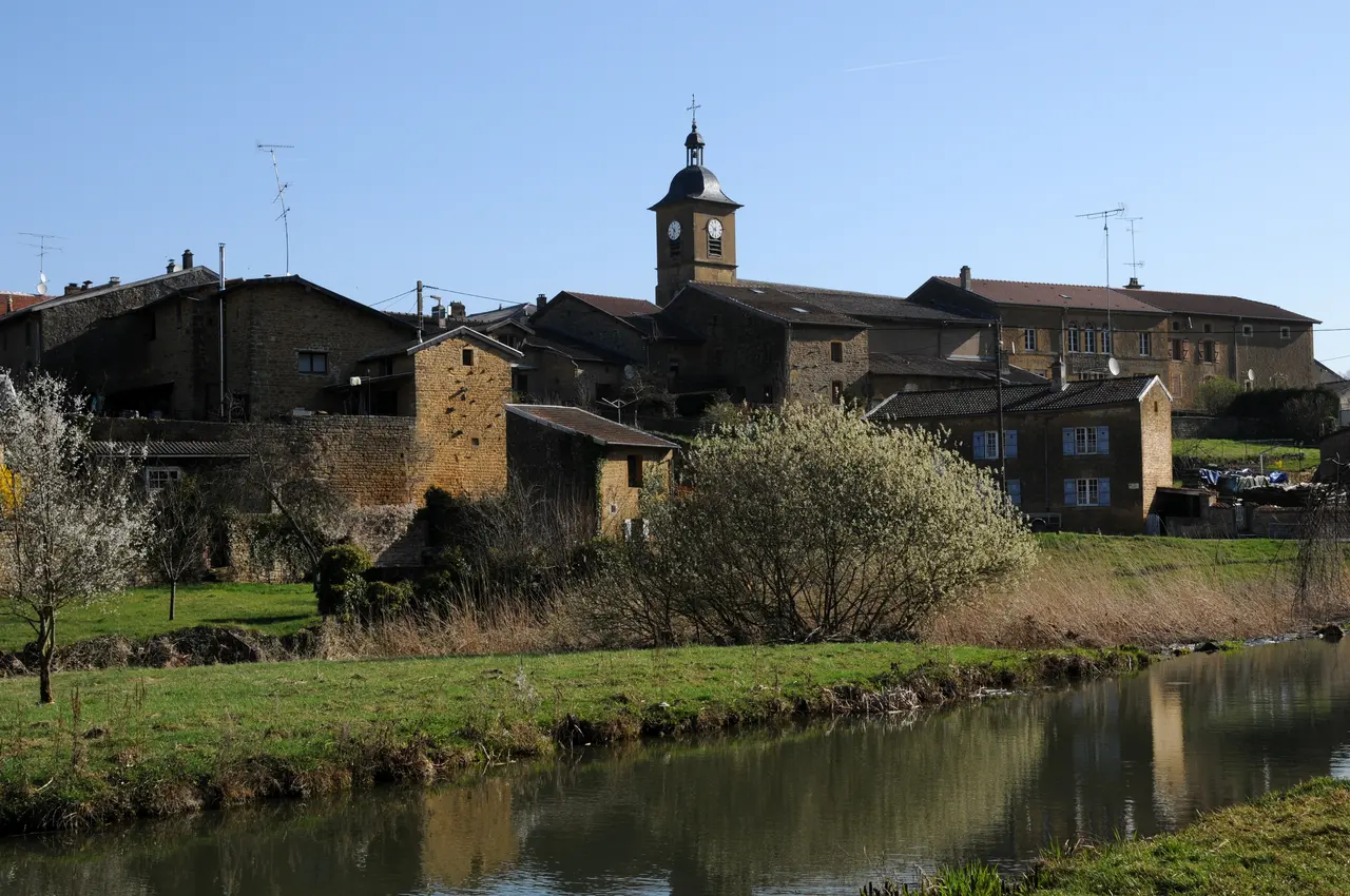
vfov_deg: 26.4
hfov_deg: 38.9
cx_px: 675
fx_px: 1910
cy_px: 448
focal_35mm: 51
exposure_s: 1/400
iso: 200
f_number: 10
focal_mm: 34
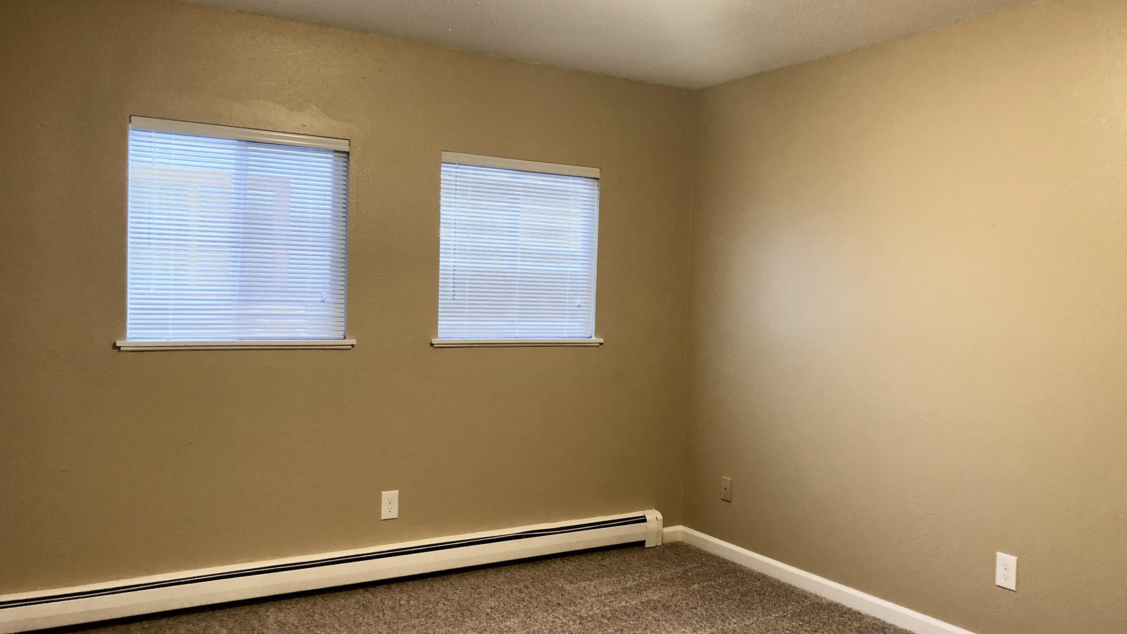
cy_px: 335
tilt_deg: -2.7
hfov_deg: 62.6
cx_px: 556
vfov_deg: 37.8
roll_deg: -1.6
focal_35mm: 31
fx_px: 926
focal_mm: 4
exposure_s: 1/15
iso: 64
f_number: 1.8
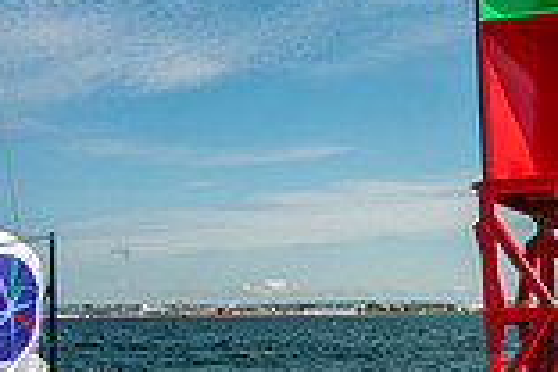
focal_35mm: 60
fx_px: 930
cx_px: 547
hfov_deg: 31.1
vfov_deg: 21.1
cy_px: 442
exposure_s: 1/2500
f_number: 5
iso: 320
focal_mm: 15
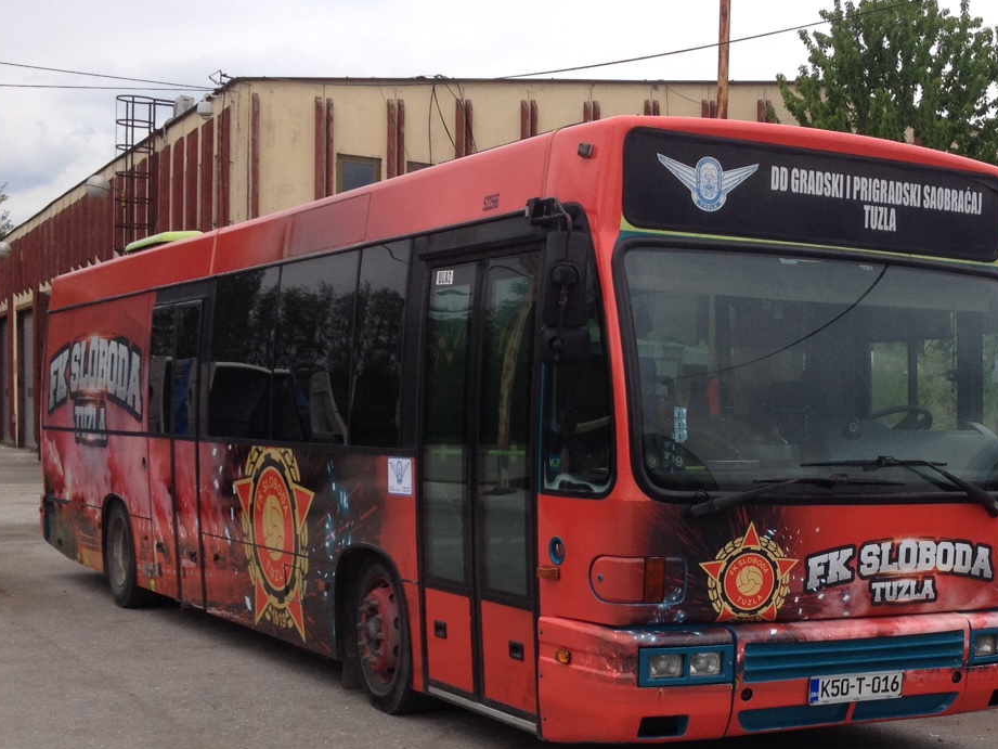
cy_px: 522
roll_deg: -2.1
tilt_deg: -4.5
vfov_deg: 23.5
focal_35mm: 62
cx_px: 734
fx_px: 1788
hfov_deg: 30.7
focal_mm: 4.28
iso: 50
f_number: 2.4
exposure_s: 1/1062
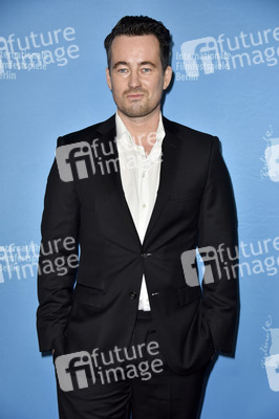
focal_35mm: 82
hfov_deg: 16.6
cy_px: 210
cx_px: 140
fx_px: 955
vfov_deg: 24.8
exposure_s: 1/125
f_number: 5.6
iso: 640
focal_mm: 82
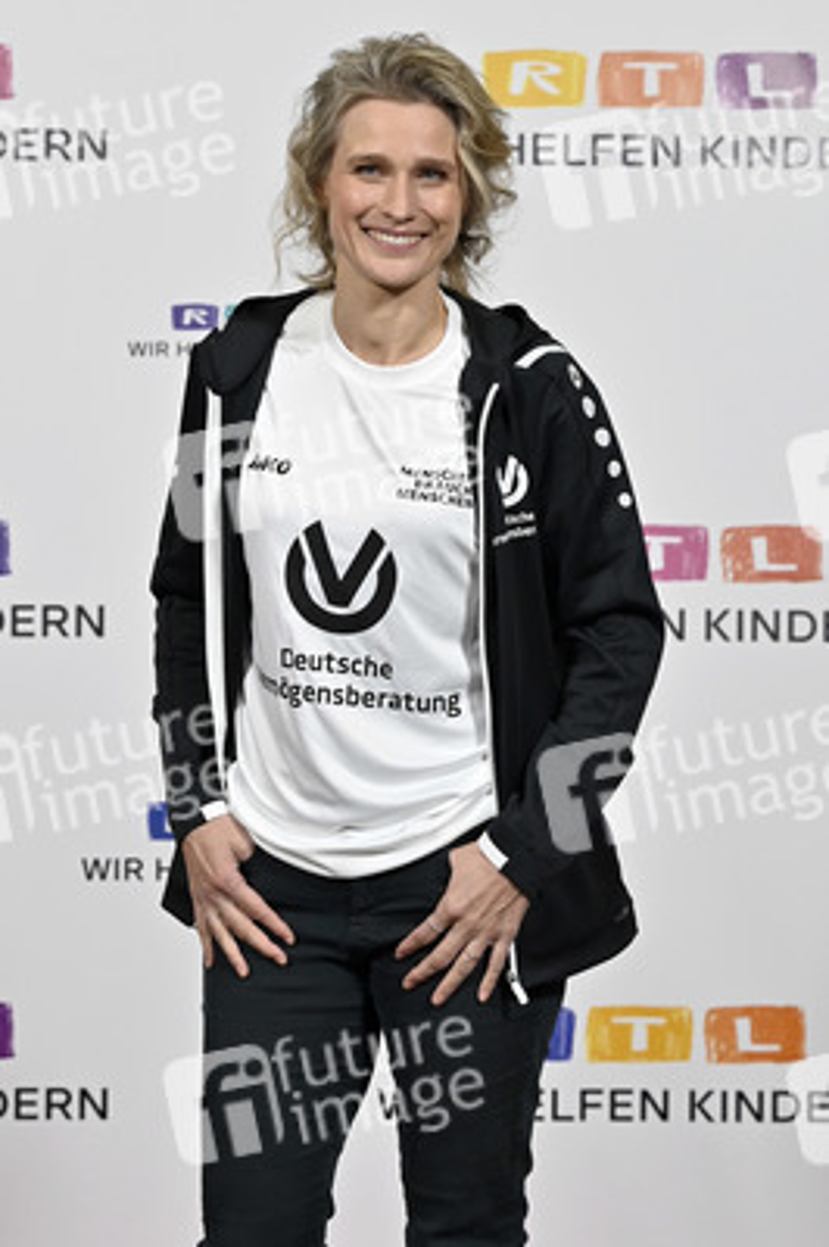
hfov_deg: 24.6
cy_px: 624
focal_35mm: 55
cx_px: 414
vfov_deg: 36.3
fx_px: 1903
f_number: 4
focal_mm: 55
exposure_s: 1/400
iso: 800
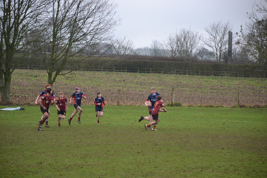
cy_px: 89
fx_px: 1558
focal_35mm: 210
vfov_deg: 6.5
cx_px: 134
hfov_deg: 9.8
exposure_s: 1/500
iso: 640
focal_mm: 140
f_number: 5.6
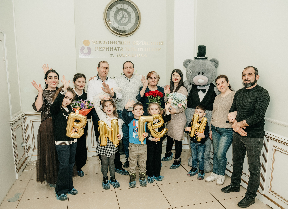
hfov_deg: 64.2
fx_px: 230
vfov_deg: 48.9
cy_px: 114
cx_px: 145
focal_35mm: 28
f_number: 4.5
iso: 320
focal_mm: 24
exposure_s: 1/160
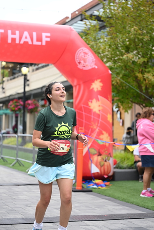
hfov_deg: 18.9
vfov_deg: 28.1
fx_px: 462
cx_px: 77
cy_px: 115
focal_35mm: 72
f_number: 2.8
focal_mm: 72
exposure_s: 1/2000
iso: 640
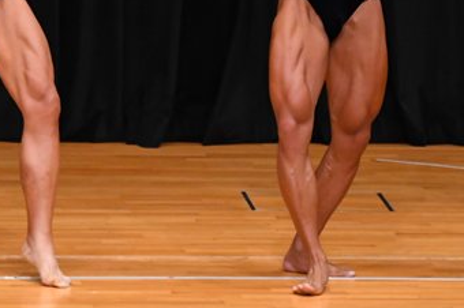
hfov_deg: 3.8
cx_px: 360
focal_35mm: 547
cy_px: 61
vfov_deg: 2.5
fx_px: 7043
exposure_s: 1/400
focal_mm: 160
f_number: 5.6
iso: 3200
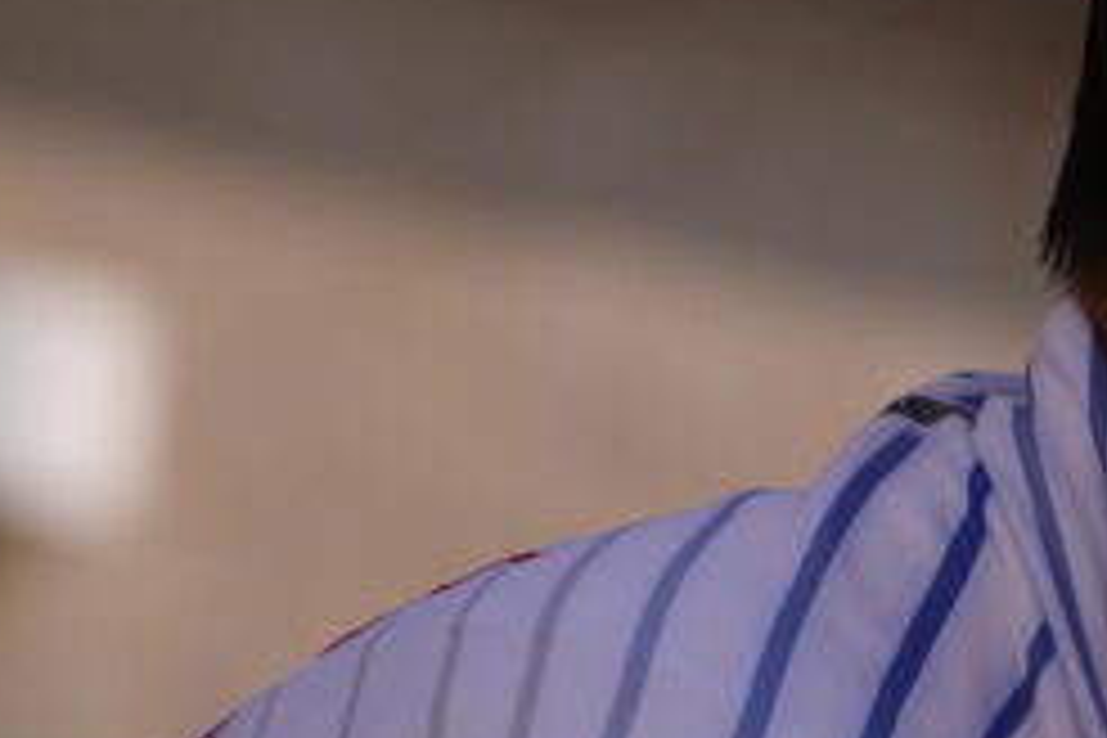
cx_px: 1890
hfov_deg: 5.1
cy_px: 459
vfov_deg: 3.4
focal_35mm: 399
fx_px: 12268
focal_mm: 98
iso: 160
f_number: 4
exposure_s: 1/2000
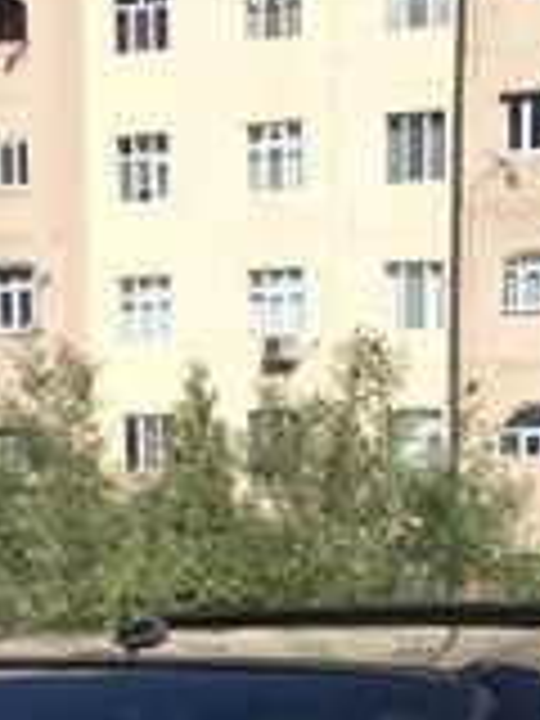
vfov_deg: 19.1
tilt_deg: -11.2
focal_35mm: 90
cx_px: 508
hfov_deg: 16.2
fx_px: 1872
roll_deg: -1.4
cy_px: 1084
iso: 25
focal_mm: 4.15
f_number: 2.2
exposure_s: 1/1326
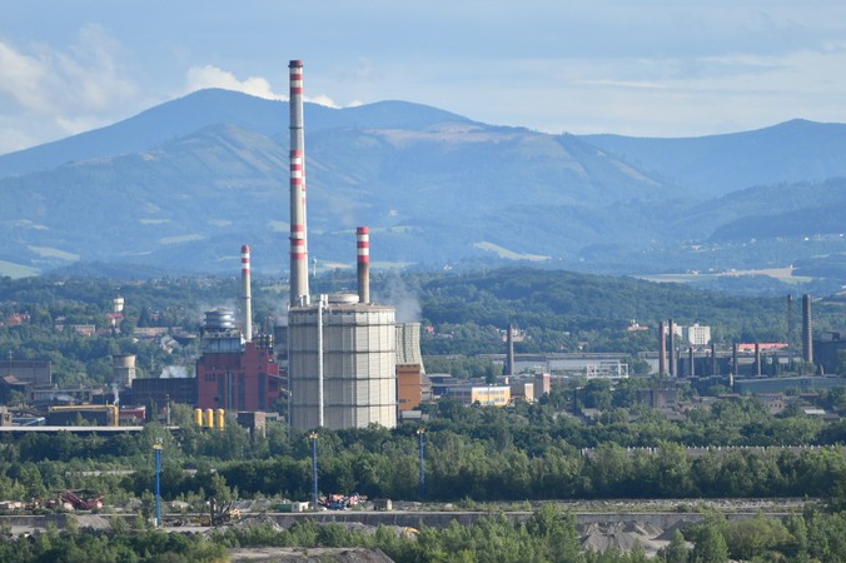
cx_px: 438
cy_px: 233
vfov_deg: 3.9
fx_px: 8338
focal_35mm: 355
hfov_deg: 5.8
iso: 250
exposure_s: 1/8000
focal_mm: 200
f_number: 2.8
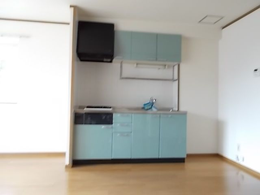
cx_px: 130
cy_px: 98
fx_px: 195
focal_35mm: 26
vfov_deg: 53.1
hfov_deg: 67.3
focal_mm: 4.6
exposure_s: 1/13
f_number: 3.2
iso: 200
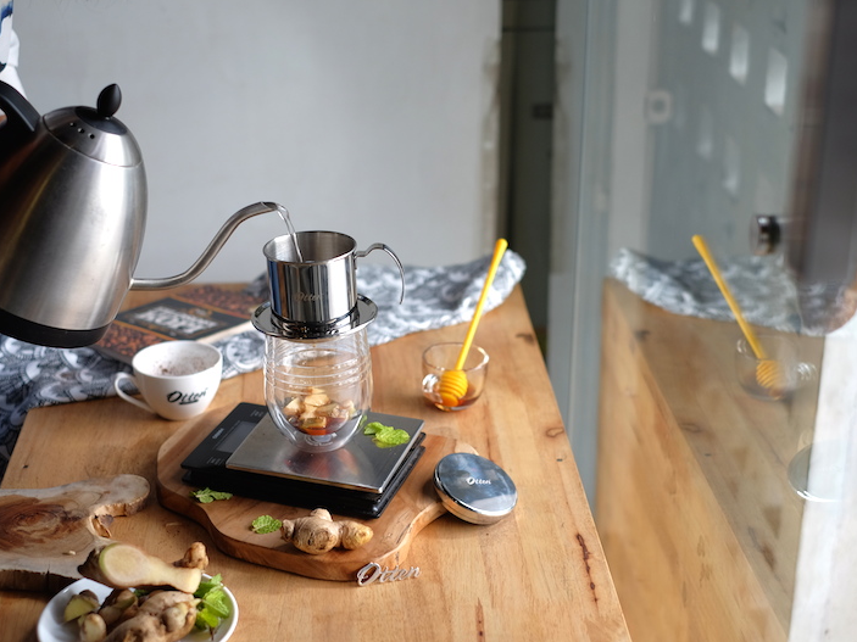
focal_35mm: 58
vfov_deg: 25.2
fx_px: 1436
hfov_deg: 33.2
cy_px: 321
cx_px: 423
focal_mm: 35
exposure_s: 1/100
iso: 250
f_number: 2.2
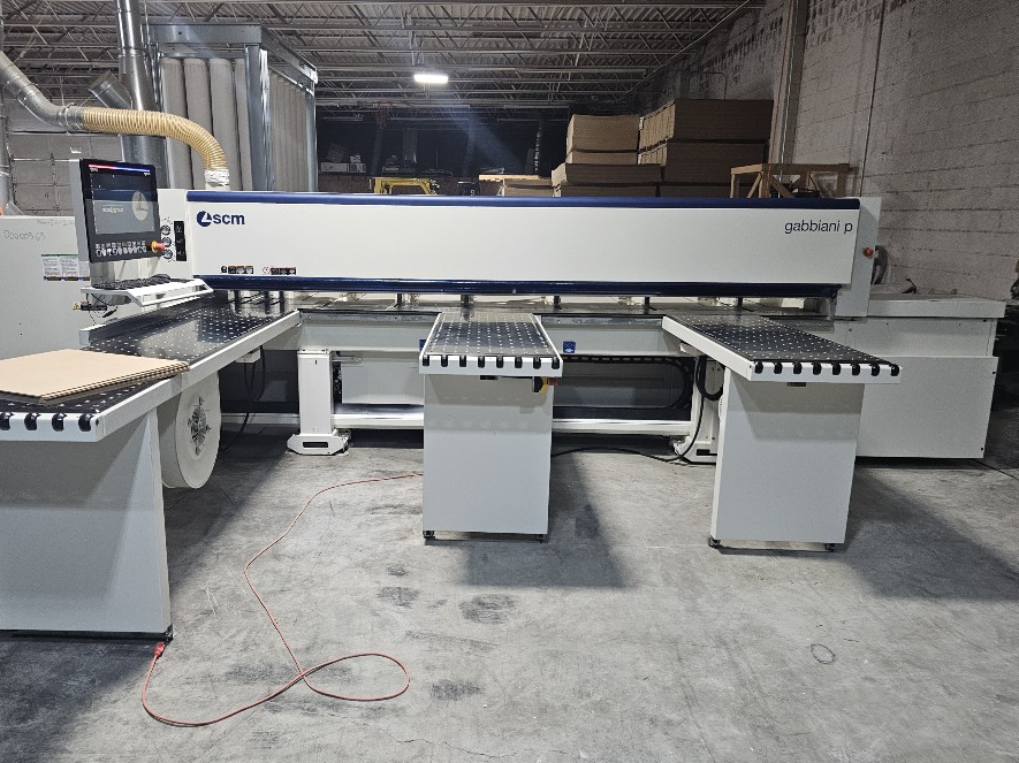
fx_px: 765
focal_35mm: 26
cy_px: 386
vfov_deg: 53.0
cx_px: 471
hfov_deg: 67.2
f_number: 1.7
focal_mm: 6.3
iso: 400
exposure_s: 1/170
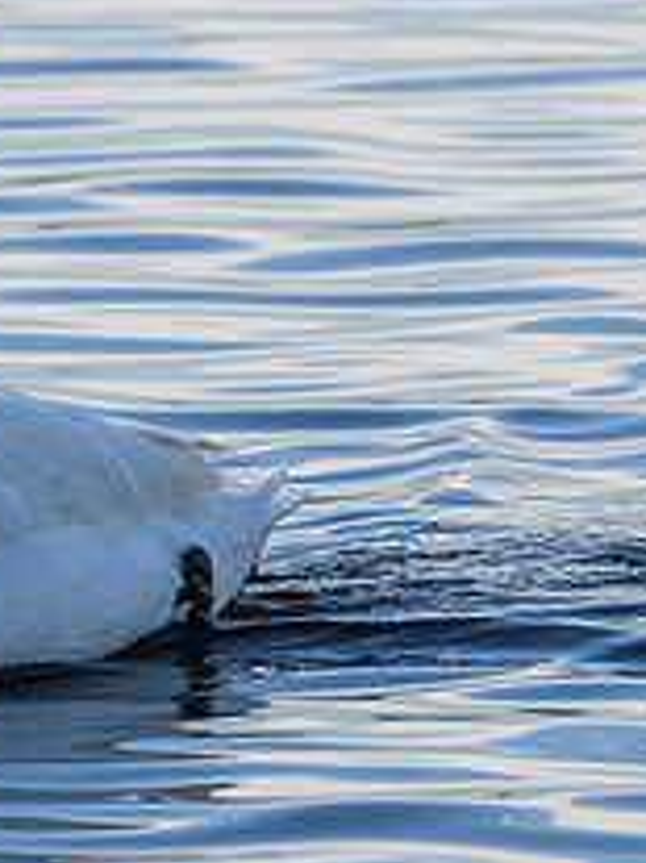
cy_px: 426
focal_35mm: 1348
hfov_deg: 1.1
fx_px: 33576
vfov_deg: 1.5
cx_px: -254
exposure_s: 1/1250
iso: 640
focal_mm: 400
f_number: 8
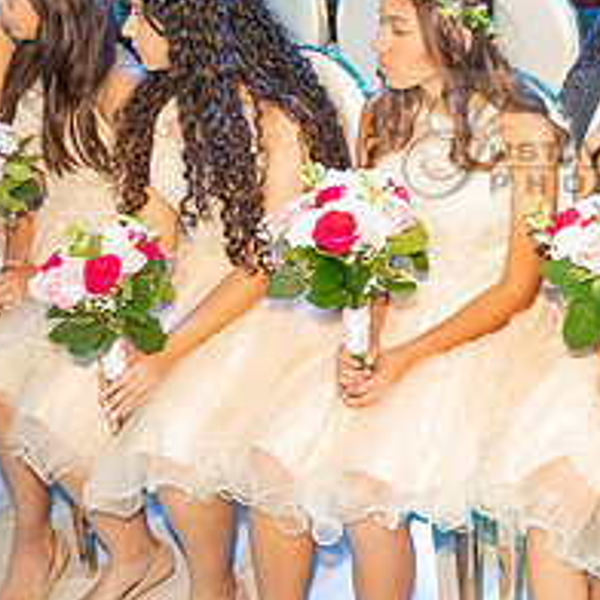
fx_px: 1333
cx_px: 643
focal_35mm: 68
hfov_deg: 23.9
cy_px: 142
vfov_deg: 25.0
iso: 1600
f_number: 2.8
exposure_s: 1/125
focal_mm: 27
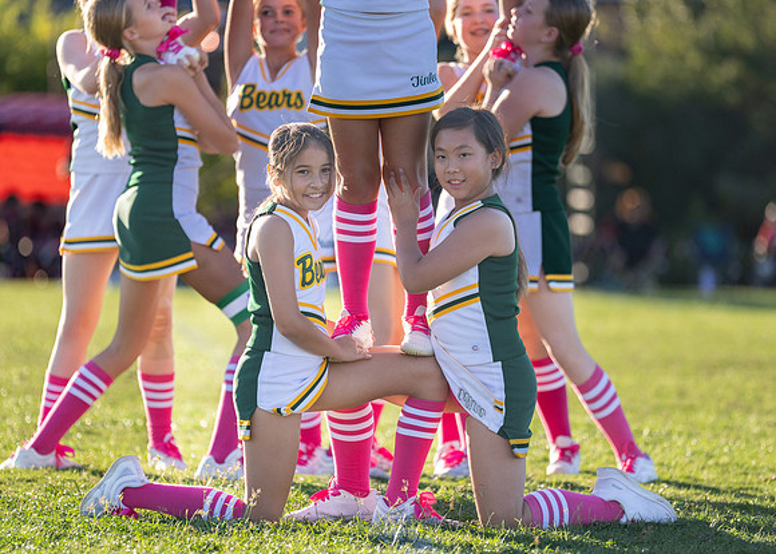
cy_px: 262
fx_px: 5005
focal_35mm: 227
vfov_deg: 6.3
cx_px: 370
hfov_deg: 8.9
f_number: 2.8
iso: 500
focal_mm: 188
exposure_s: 1/2500
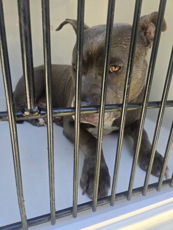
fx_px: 153
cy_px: 115
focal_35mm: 23
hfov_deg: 58.9
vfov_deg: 73.9
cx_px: 86
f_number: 1.8
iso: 64
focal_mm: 5.4
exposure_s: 1/180
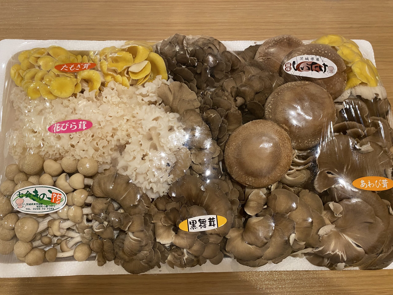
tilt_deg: -79.3
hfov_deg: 67.3
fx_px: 295
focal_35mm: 26
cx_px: 196
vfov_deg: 53.1
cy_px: 148
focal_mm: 4.25
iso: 160
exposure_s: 1/50
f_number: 1.8
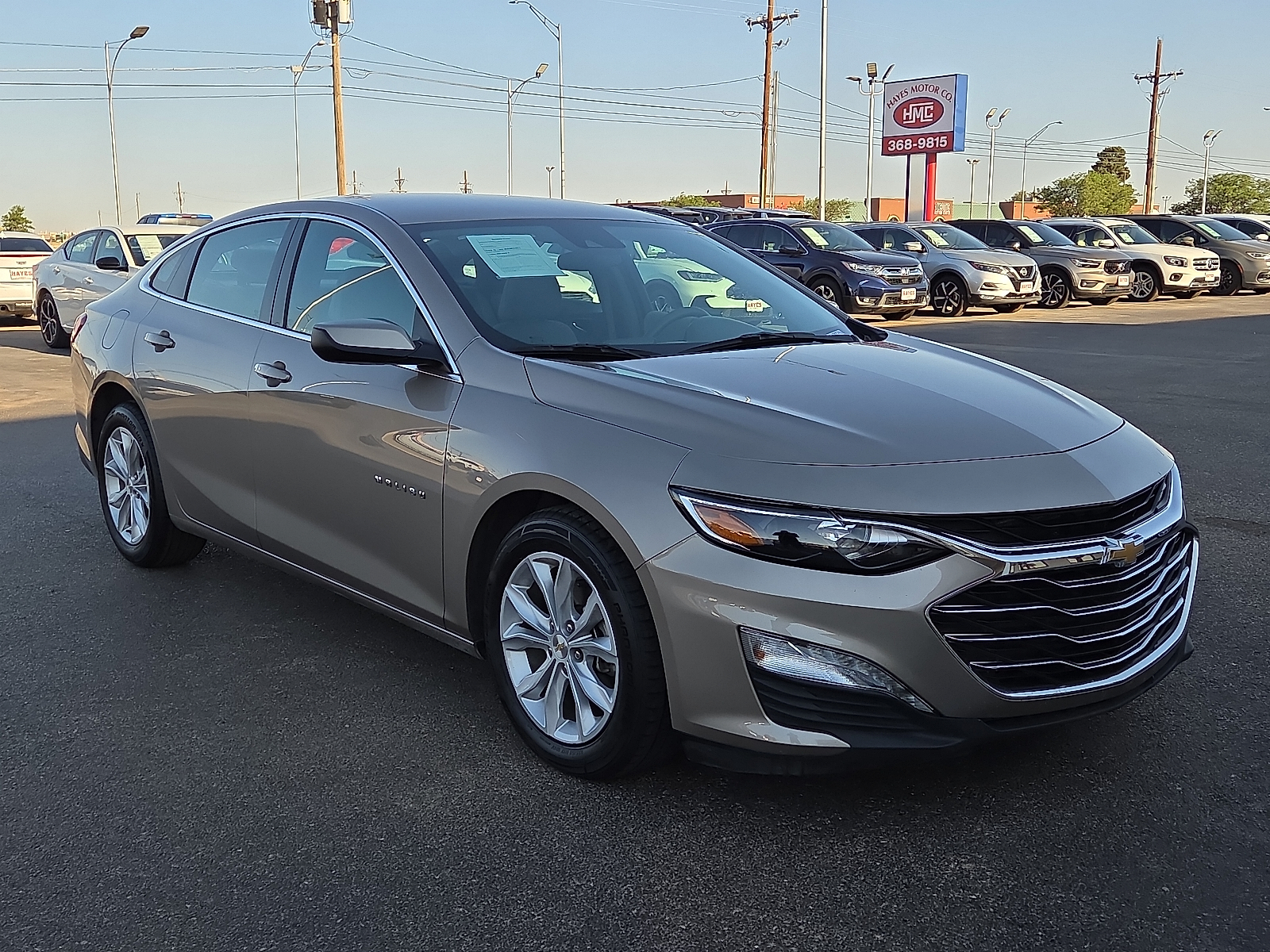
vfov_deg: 40.7
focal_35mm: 35
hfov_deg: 52.6
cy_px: 476
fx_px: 1284
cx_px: 635
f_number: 1.8
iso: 25
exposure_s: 1/769
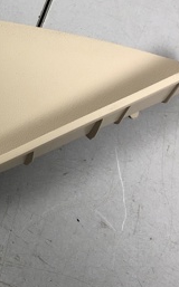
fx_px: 579
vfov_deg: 27.8
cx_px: -101
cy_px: 114
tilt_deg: -70.6
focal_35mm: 74
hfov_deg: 15.9
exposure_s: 1/33
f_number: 1.8
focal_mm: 4
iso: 32
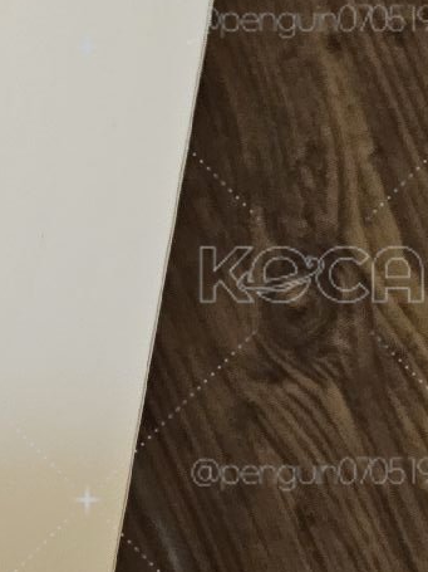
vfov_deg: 20.2
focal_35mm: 97
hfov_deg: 13.5
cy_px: 348
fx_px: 1600
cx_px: -365
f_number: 1.7
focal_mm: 6.3
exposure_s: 1/120
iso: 1000
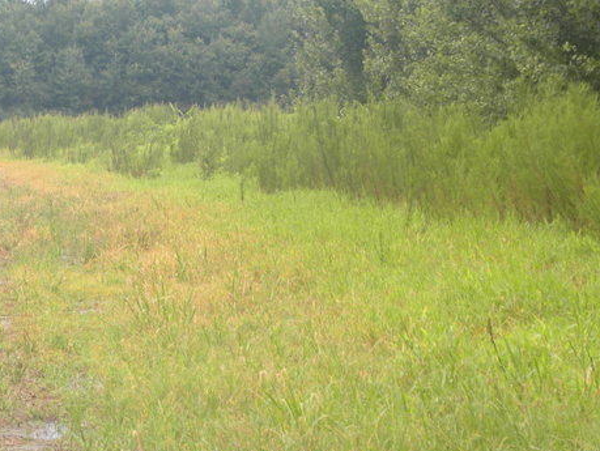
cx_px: 202
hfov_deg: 7.7
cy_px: 199
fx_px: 4441
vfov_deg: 5.8
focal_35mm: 256
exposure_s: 1/60
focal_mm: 32.7
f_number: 4.5
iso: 64
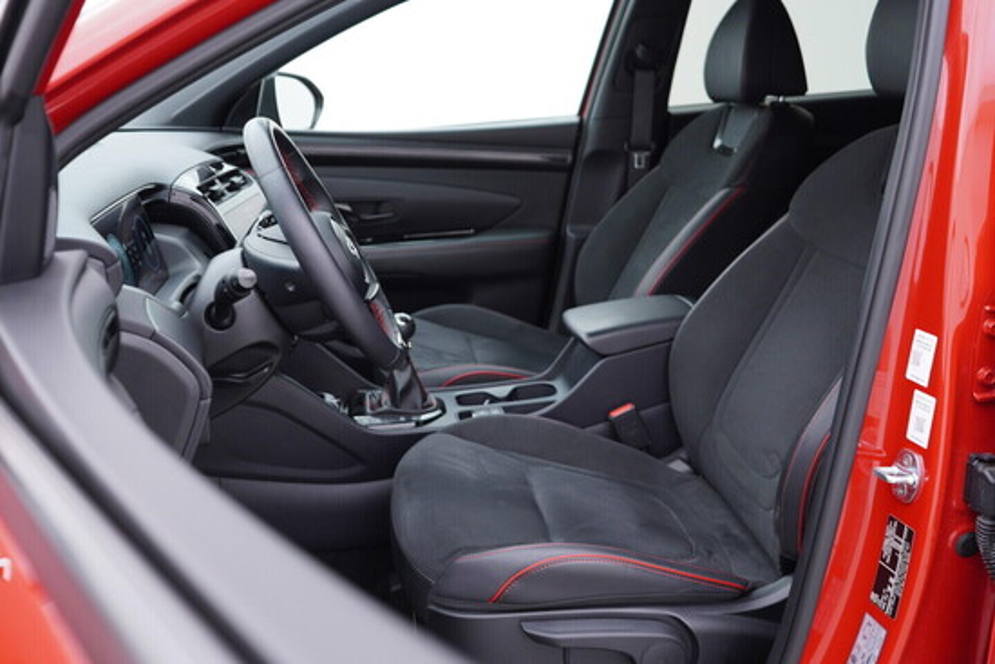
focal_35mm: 36
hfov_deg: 53.1
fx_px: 995
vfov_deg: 36.9
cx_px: 498
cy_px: 332
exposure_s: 1/40
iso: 160
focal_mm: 24
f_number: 2.8
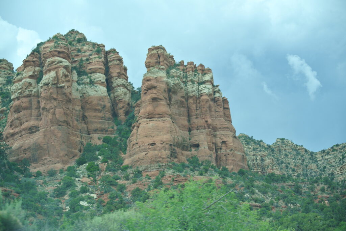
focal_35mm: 81
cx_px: 173
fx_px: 779
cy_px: 116
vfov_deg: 16.9
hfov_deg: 25.0
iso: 100
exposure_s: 1/400
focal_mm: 30
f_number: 3.8
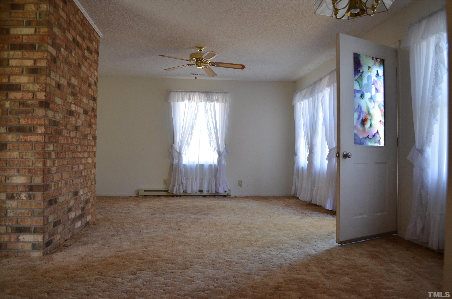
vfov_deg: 47.7
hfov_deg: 67.5
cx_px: 226
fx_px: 338
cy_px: 150
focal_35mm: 27
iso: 450
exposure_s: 1/60
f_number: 4
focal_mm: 18
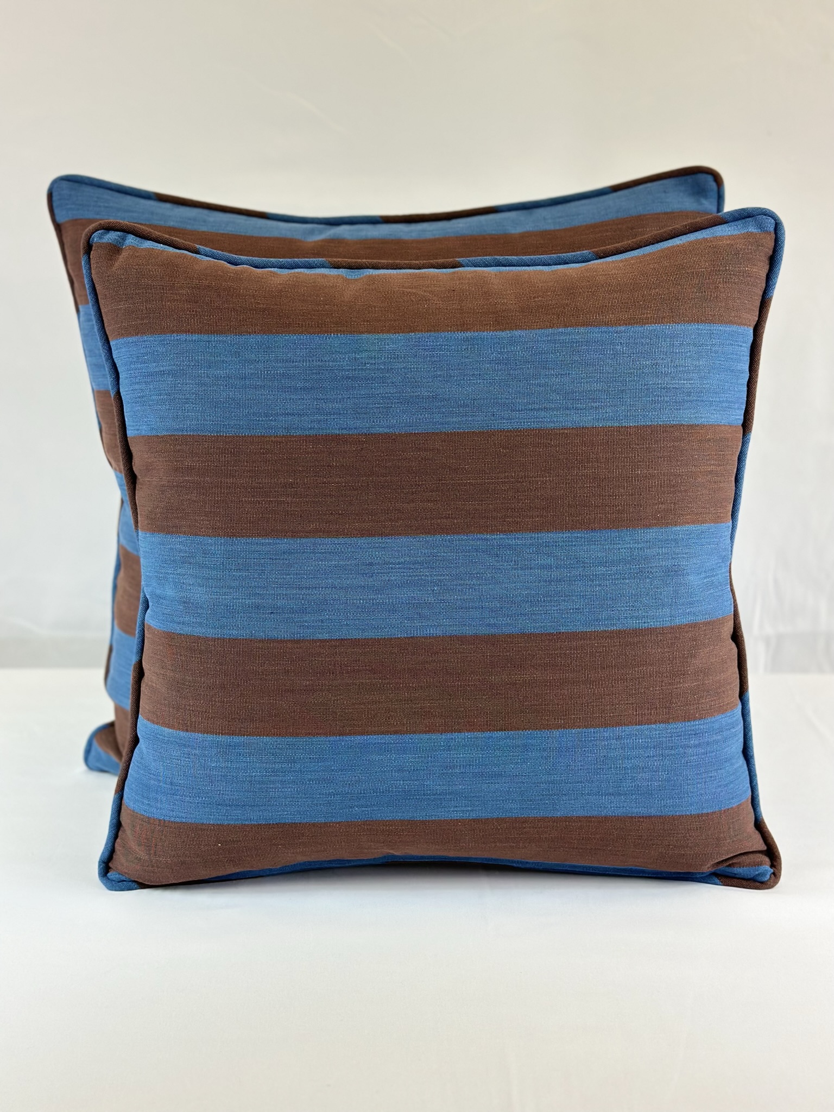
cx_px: 417
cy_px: 556
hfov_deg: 30.3
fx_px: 1542
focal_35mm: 48
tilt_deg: -14.0
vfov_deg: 39.7
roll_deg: +0.5
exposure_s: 1/120
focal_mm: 6.86
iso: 100
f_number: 1.78
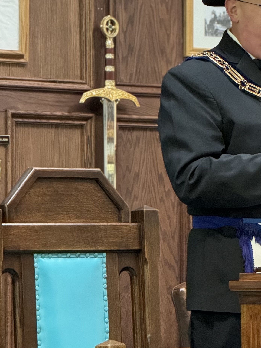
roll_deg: +0.1
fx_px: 2634
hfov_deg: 5.7
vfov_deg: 7.6
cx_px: 263
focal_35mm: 262
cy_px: 87
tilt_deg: +3.3
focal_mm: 15.66
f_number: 2.8
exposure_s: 1/40
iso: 1000
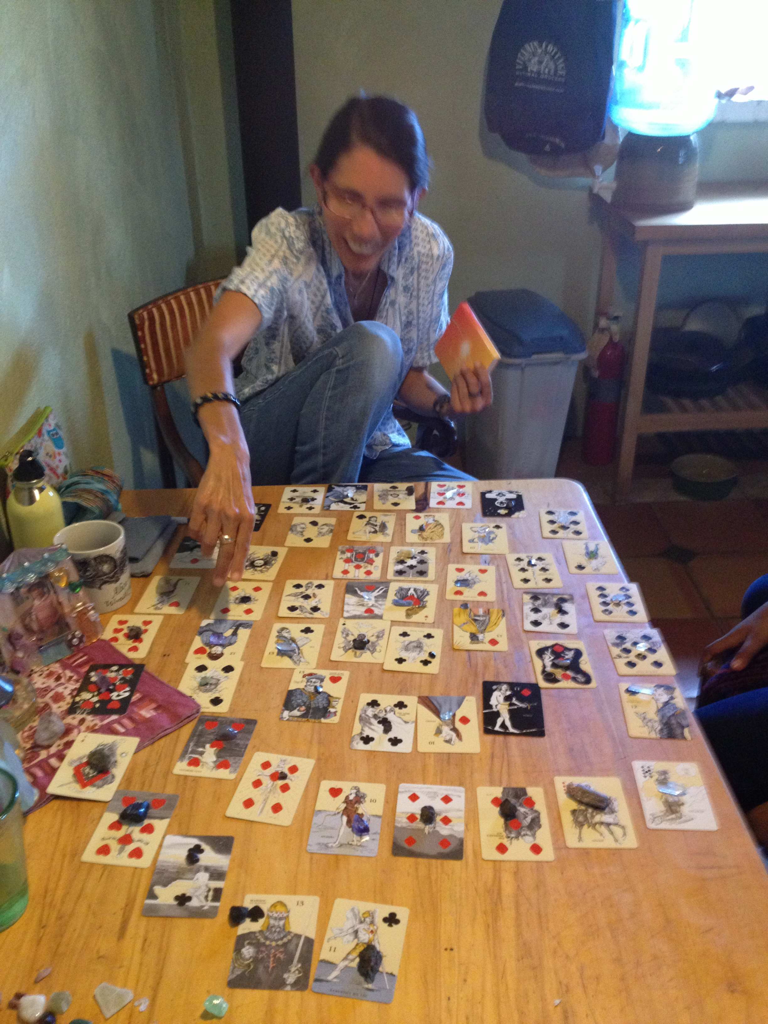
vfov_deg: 52.6
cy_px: 512
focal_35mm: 35
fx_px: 1035
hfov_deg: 40.7
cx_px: 384
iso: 320
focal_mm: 4.28
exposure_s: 1/20
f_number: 2.4
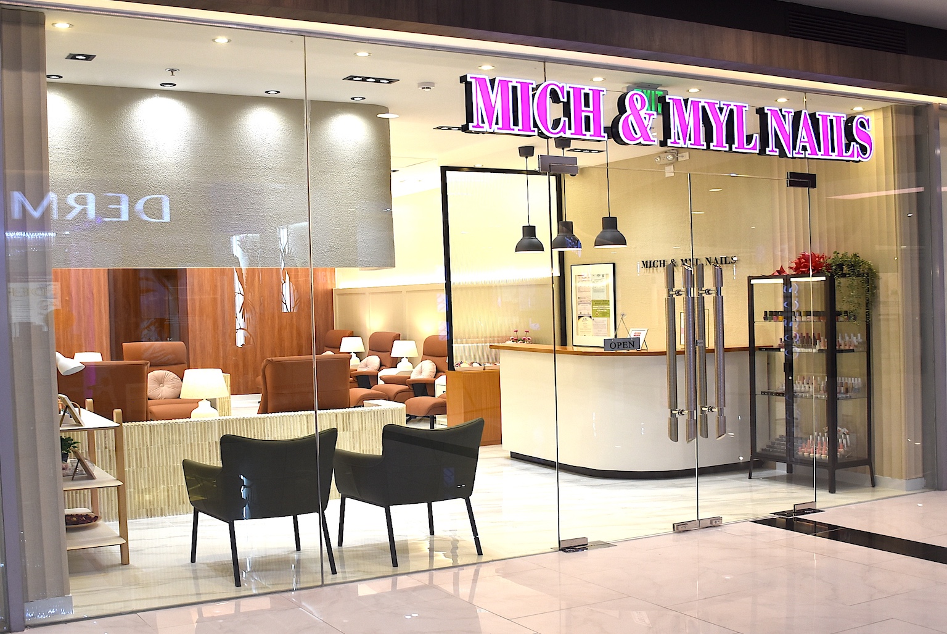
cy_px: 317
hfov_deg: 61.9
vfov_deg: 43.7
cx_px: 474
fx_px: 790
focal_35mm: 30
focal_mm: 20
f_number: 4.5
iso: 400
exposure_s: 1/80
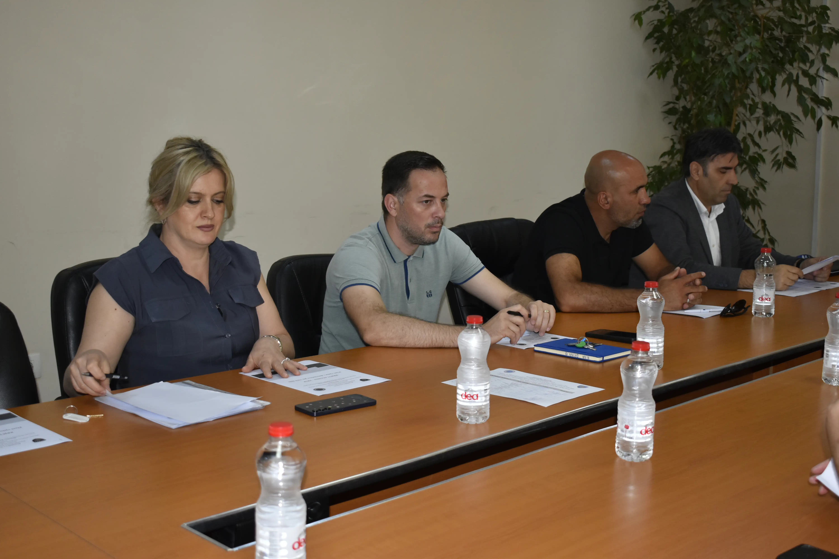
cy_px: 280
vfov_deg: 28.9
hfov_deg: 42.3
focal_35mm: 46
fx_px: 1084
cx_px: 420
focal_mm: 31
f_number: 4.2
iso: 800
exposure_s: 1/160
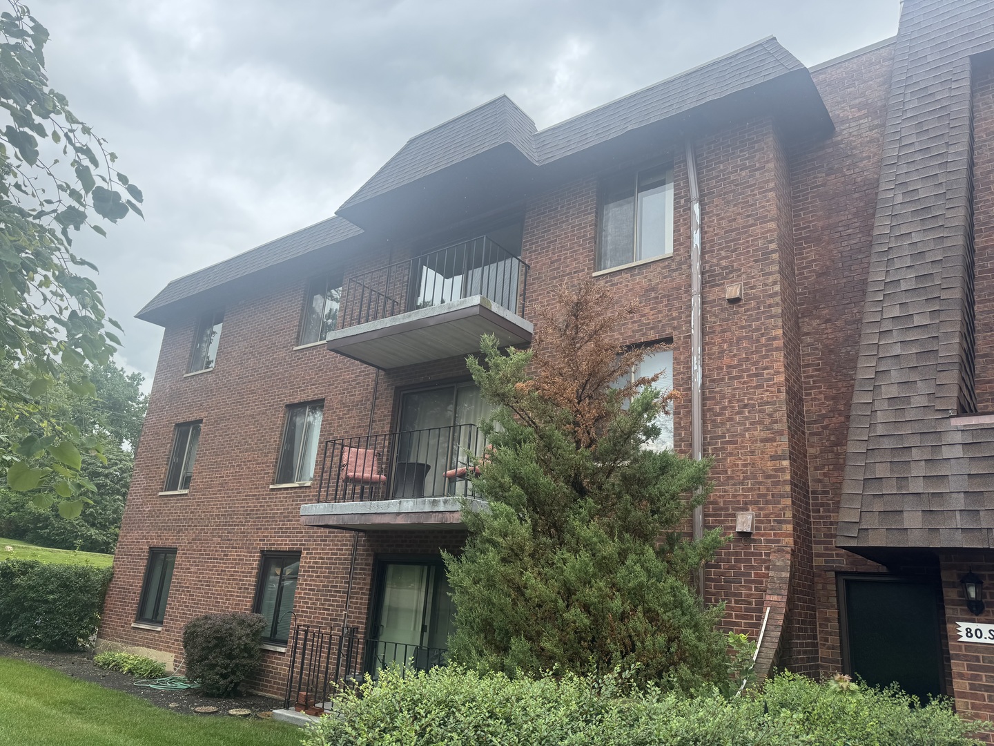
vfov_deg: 56.8
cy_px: 373
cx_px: 497
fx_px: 689
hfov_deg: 71.6
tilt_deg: +17.3
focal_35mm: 24
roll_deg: -4.4
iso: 80
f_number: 1.78
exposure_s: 1/1637
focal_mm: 6.76
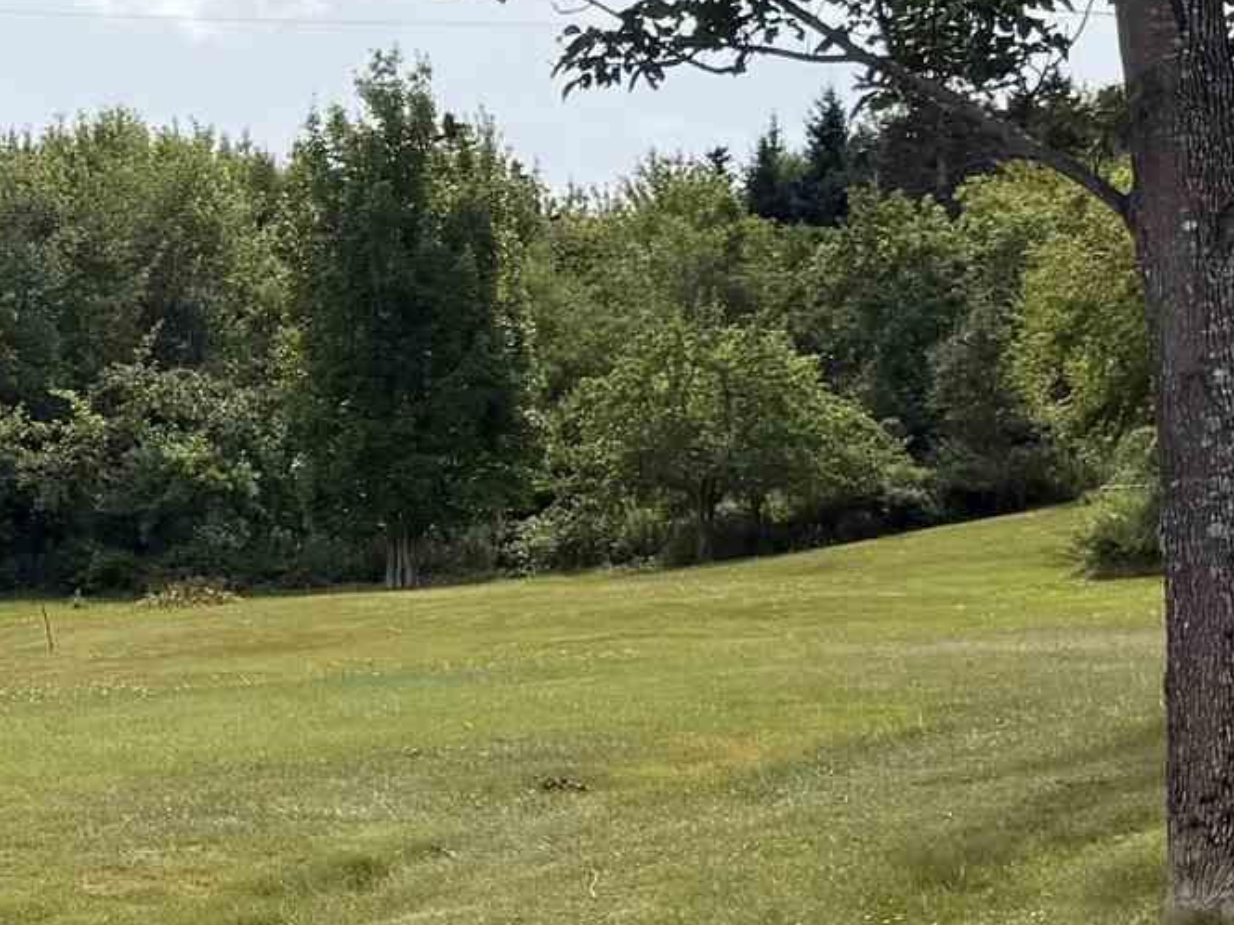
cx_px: -491
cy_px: 479
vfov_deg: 13.3
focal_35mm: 111
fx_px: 3957
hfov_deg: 16.5
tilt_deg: +7.8
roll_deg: -1.6
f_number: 1.78
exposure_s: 1/7353
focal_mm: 6.76
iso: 80
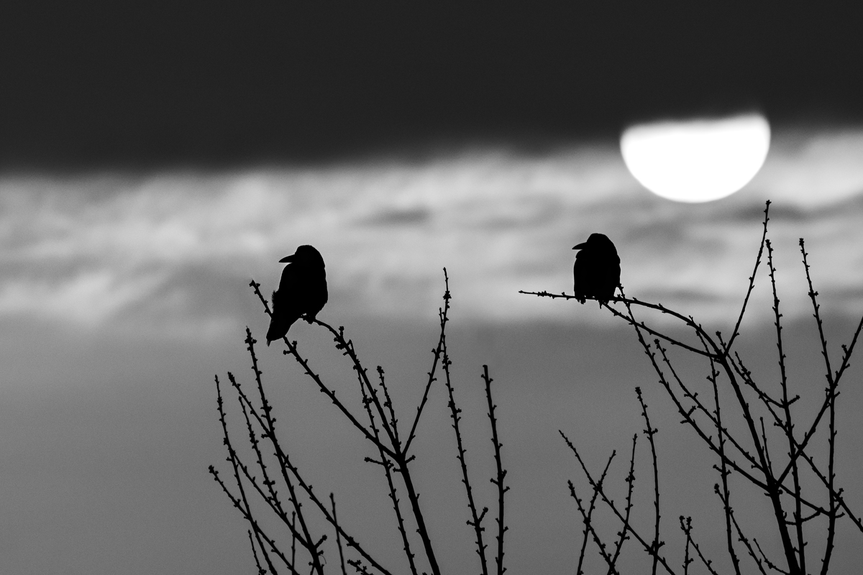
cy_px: 288
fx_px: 10787
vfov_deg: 3.1
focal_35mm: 450
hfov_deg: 4.6
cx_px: 432
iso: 200
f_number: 7.1
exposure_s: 1/1250
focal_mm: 300
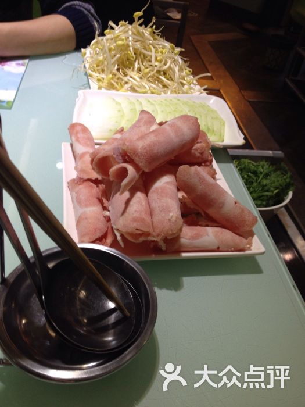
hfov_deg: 40.7
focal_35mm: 35
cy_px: 204
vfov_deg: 52.6
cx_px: 152
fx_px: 411
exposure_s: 1/20
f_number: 2.4
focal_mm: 4.28
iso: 80
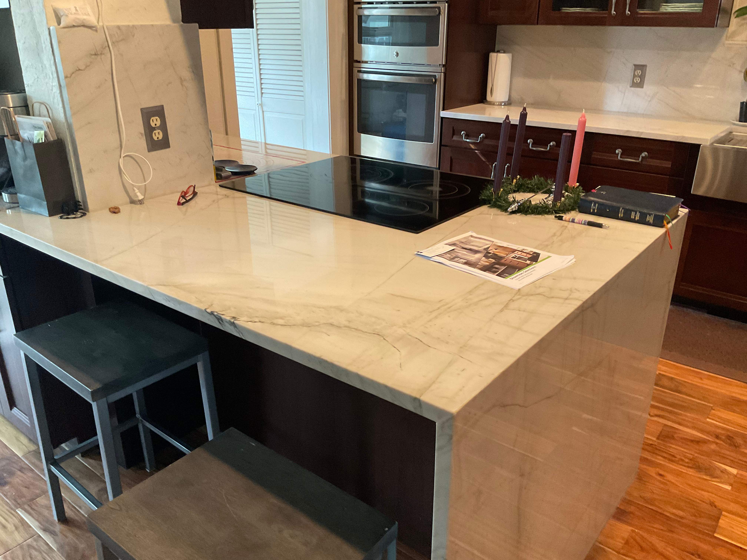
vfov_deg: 48.2
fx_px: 626
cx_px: 374
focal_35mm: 29
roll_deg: -0.5
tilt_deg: -23.2
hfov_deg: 61.7
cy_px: 280
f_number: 1.8
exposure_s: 1/60
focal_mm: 3
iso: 250
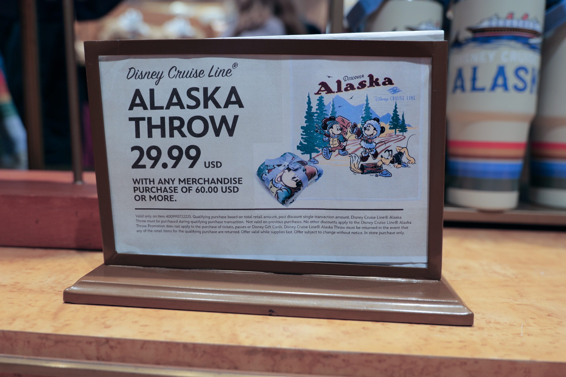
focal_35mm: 27
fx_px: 424
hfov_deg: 67.4
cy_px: 188
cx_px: 283
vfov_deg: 47.9
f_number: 4
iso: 500
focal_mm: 27
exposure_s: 1/60
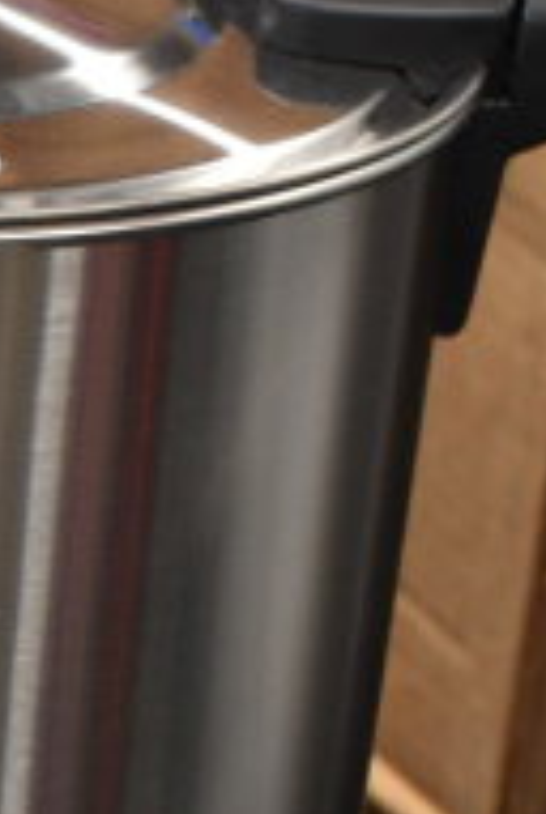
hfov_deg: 7.5
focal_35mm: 179
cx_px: -388
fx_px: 4066
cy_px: 948
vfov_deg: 11.2
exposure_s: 1/40
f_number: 4
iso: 1400
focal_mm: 25
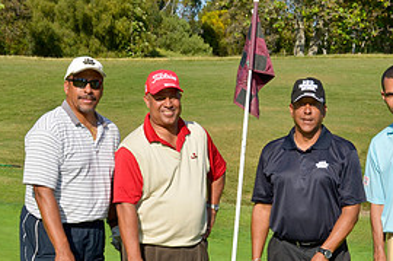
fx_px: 1122
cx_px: 297
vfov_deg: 13.1
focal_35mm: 103
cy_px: 244
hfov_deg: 19.7
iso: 100
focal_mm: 32
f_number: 11
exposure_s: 1/200
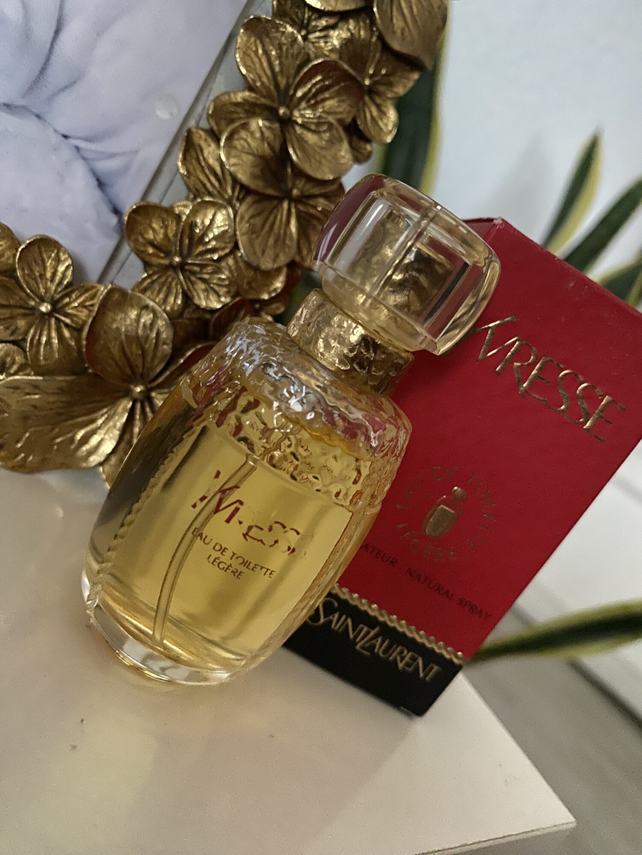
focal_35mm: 25
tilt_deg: -11.5
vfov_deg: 69.4
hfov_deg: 54.9
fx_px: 618
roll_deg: -34.1
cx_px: 321
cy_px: 428
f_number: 1.8
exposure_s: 1/22
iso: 1000
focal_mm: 4.25
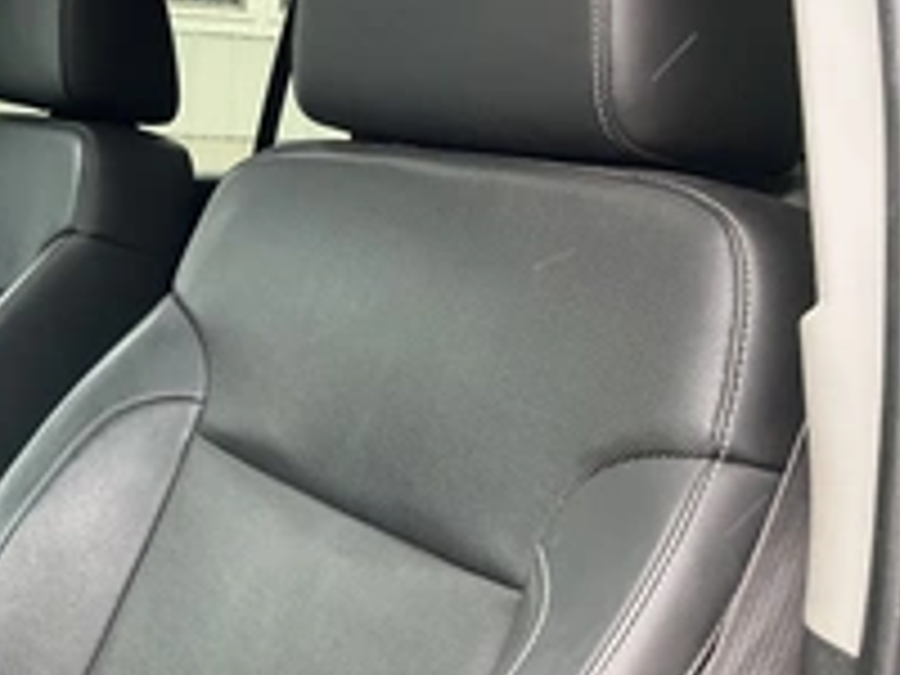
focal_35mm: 58
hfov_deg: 31.6
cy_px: 306
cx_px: 81
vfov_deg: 25.2
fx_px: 1508
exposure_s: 1/122
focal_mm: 3
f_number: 1.8
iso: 64
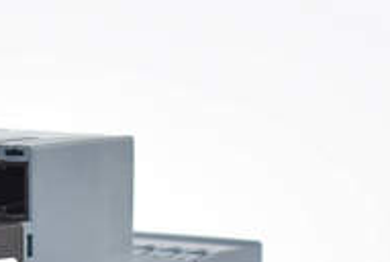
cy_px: 464
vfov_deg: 4.5
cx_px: -27
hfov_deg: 6.8
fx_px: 3266
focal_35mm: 301
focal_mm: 48
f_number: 5.3
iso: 560
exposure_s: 1/80
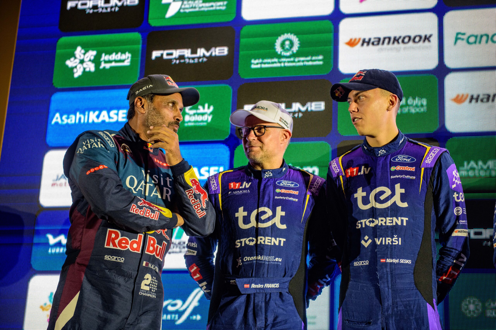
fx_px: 964
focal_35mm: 70
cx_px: 248
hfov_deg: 28.8
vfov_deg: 19.5
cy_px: 165
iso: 1250
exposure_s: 1/640
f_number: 2.8
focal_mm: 70
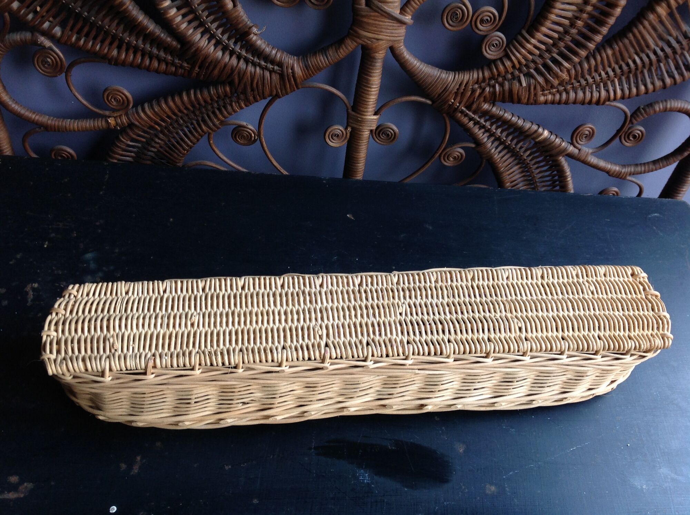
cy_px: 258
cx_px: 345
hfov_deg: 52.7
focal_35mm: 35
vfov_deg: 40.6
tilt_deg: -48.2
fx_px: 697
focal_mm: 4.28
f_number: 2.4
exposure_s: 1/30
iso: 64
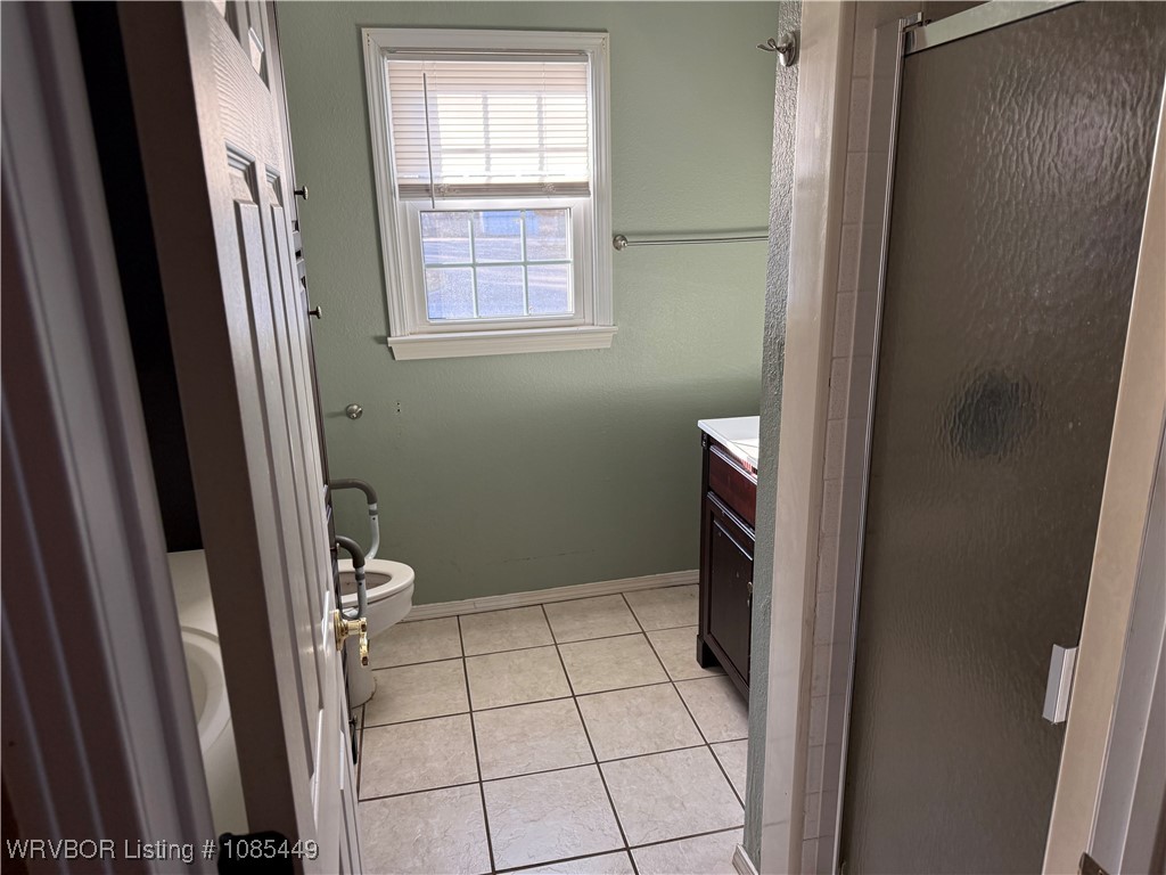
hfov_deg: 71.6
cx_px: 583
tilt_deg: -15.8
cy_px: 438
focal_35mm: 24
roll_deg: +1.4
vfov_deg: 56.8
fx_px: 808
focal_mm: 6.76
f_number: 1.78
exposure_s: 1/115
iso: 200
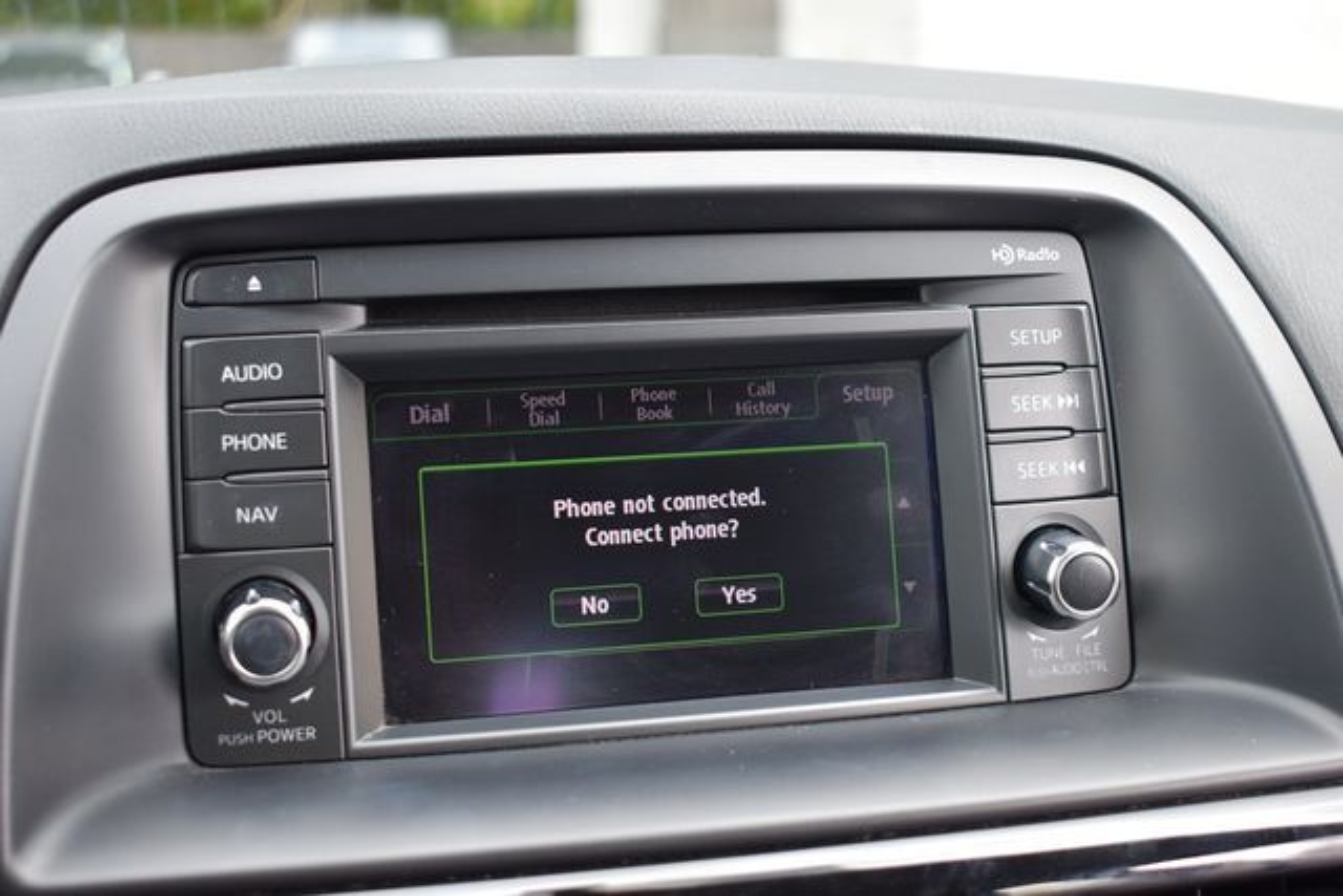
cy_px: 448
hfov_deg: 38.9
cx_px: 672
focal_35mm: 51
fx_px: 1903
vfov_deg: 26.5
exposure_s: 1/250
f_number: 4.5
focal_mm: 34
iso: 640
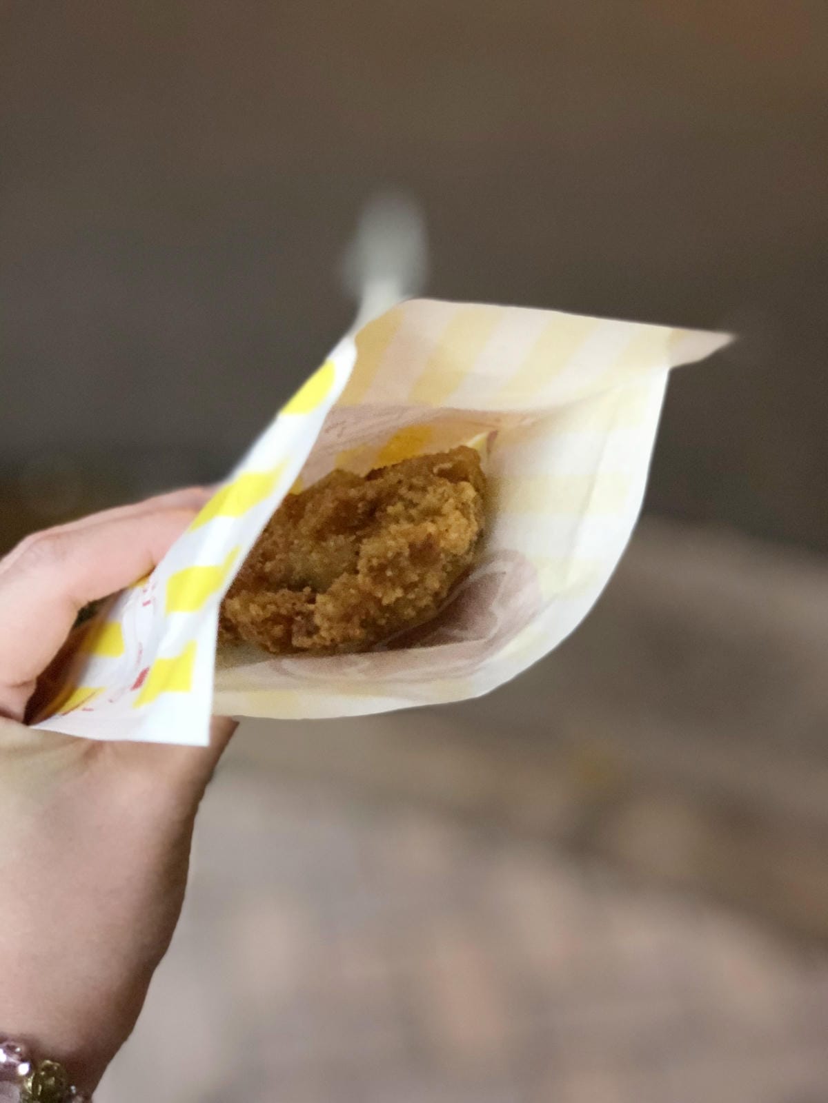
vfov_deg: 33.8
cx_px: 414
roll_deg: +1.0
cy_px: 552
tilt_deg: -34.6
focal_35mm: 57
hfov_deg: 25.7
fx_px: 1818
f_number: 2.8
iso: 1250
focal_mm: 6.6
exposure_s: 1/60
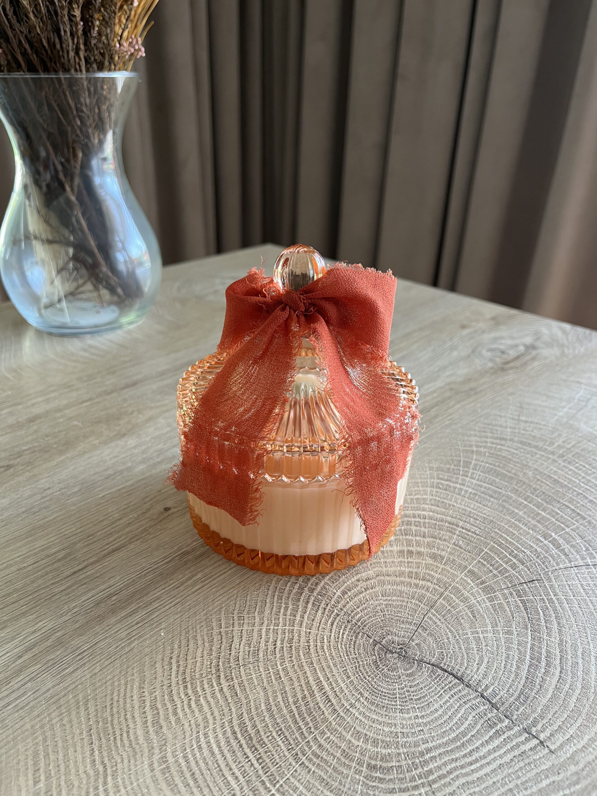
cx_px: 298
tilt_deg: -29.0
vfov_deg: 67.3
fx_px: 598
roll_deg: -0.9
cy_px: 398
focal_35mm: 26
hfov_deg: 53.1
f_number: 1.6
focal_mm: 5.1
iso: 125
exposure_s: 1/94
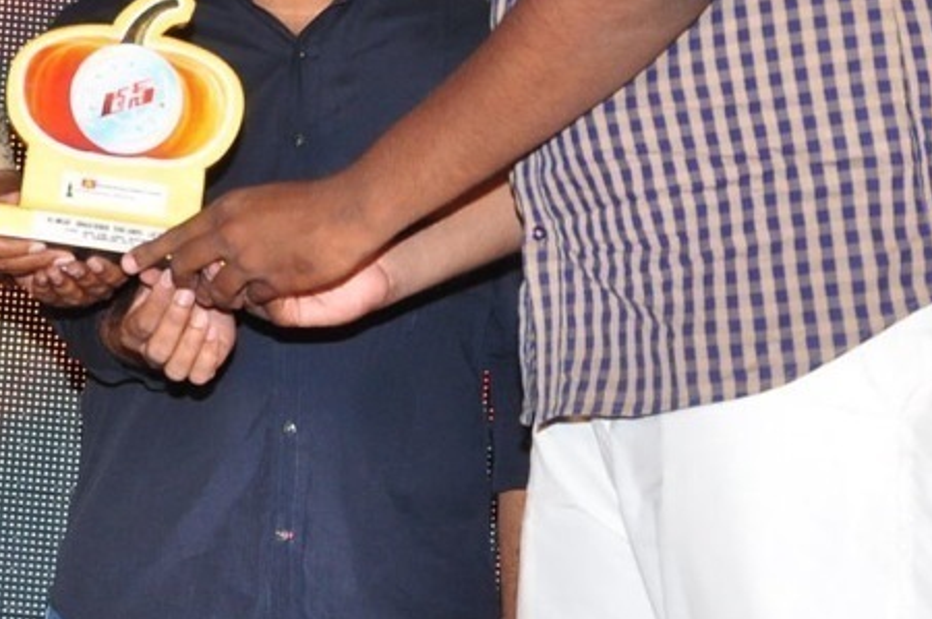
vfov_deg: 6.8
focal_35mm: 200
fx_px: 5172
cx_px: -35
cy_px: -171
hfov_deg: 10.2
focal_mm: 50
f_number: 8
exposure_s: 1/125
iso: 500
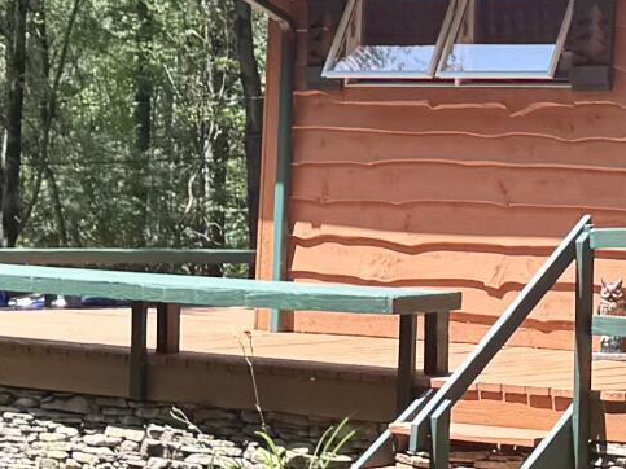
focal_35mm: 149
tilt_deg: +3.5
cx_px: 832
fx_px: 2694
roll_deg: -1.6
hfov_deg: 12.8
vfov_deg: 9.9
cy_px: 61
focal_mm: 6.76
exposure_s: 1/689
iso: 80
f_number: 1.78
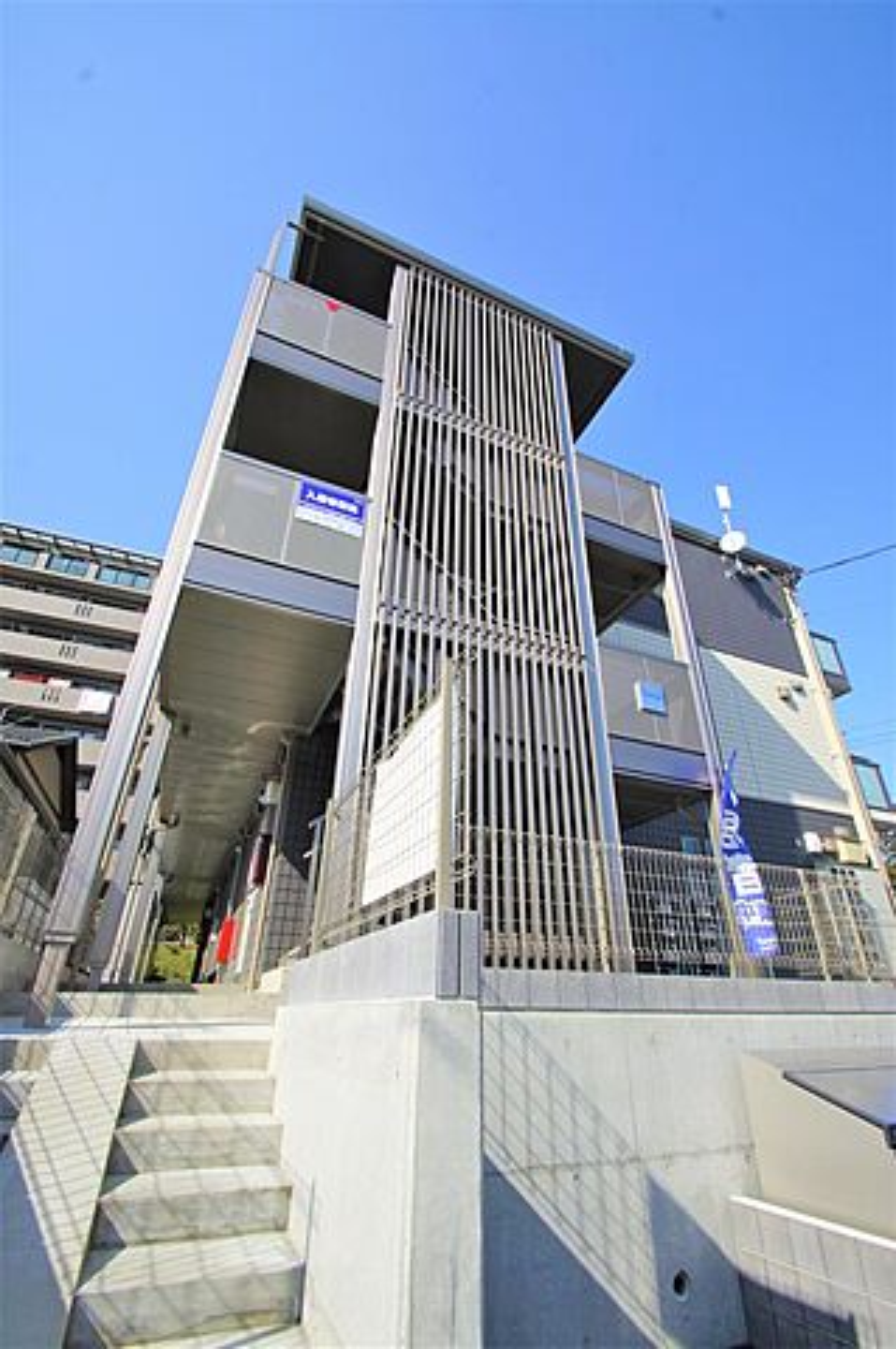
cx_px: 448
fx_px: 561
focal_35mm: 15
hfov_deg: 77.2
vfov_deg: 100.4
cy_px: 674
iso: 100
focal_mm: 10
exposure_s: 1/125
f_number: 11
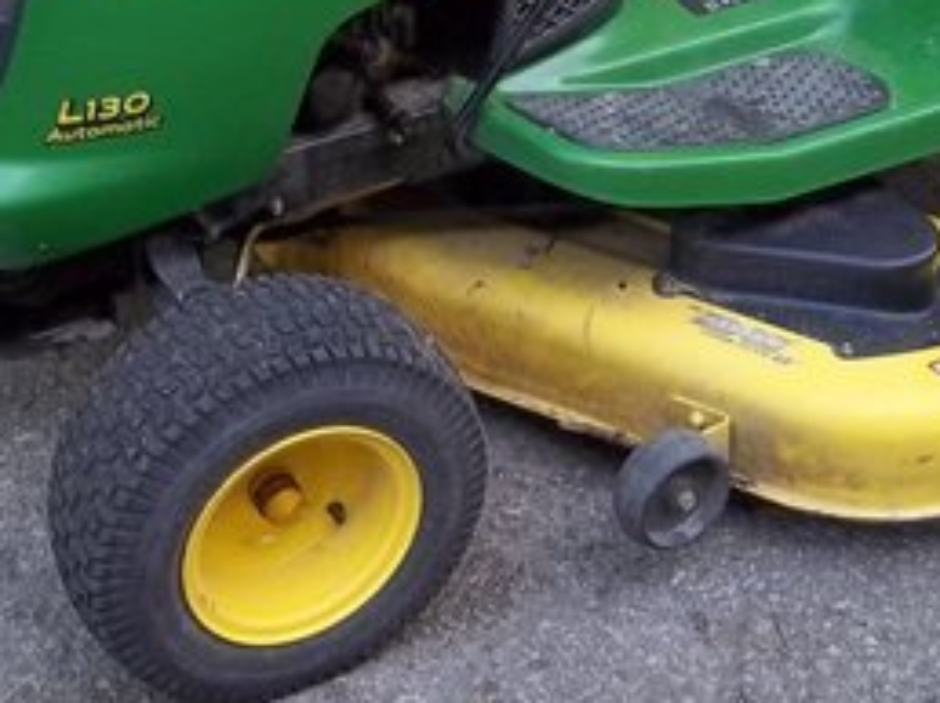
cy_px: -7
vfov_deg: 18.8
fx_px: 2062
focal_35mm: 76
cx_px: 496
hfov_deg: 25.7
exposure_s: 1/100
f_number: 3.1
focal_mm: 6.5
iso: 80
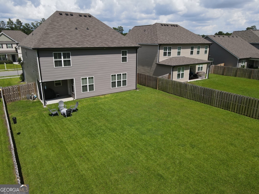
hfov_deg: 71.6
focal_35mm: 24
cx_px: 130
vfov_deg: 56.8
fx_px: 180
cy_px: 97
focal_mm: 4.5
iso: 100
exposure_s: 1/1000
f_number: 2.8
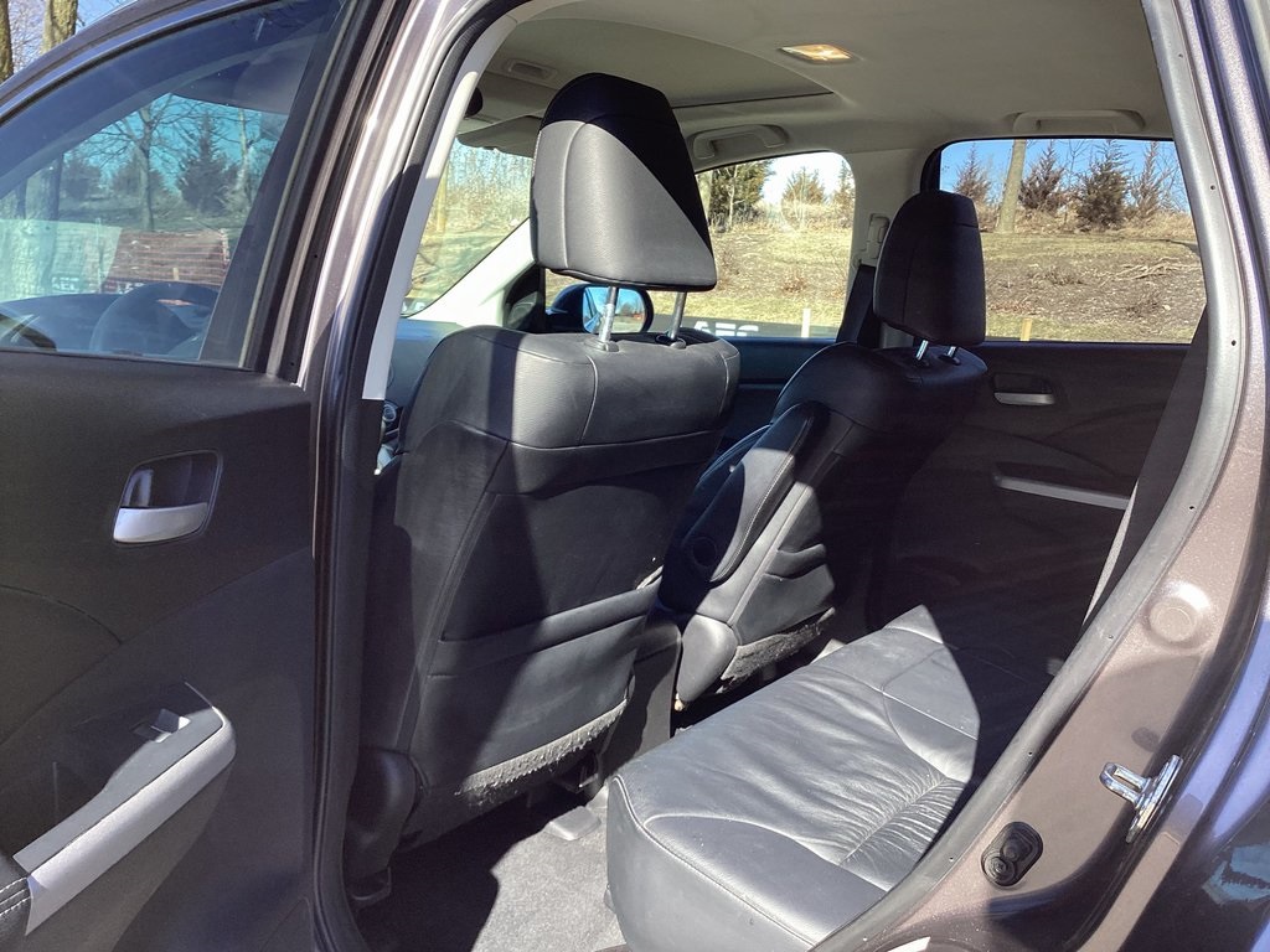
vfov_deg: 45.4
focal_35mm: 31
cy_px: 476
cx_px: 635
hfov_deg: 58.4
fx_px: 1137
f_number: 2.4
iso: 25
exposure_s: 1/266
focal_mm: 3.3
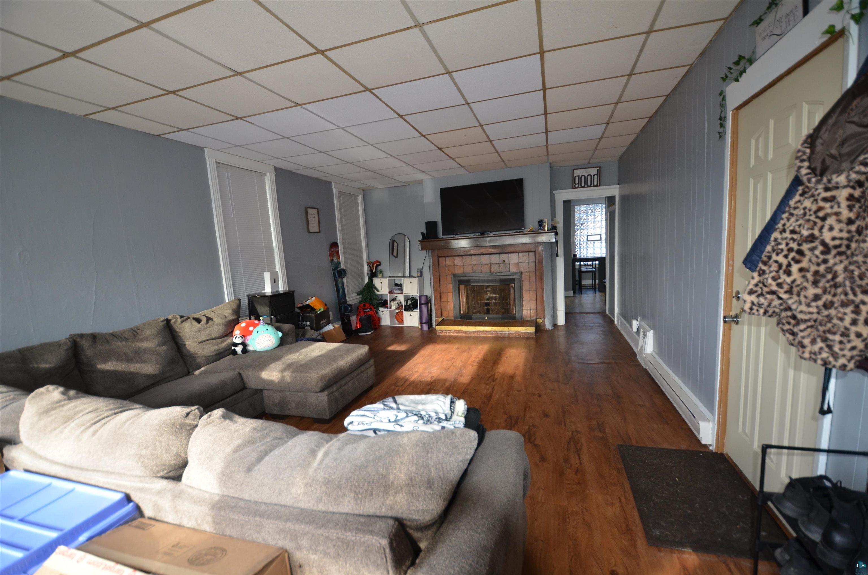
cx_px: 434
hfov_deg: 100.5
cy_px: 288
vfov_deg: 77.1
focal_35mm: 15
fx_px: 361
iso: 400
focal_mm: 10
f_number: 3.5
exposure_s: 1/100
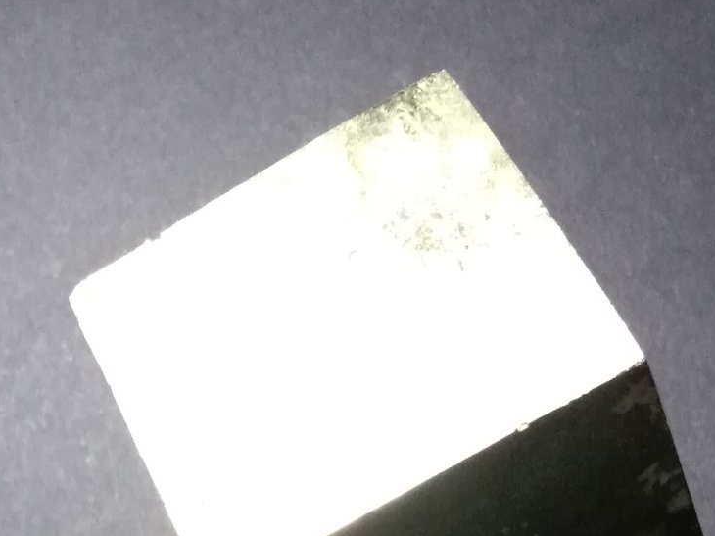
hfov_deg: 33.5
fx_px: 1177
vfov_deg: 23.6
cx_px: 249
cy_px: 632
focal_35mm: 57
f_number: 2
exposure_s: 1/17.1
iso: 795
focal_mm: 3.54
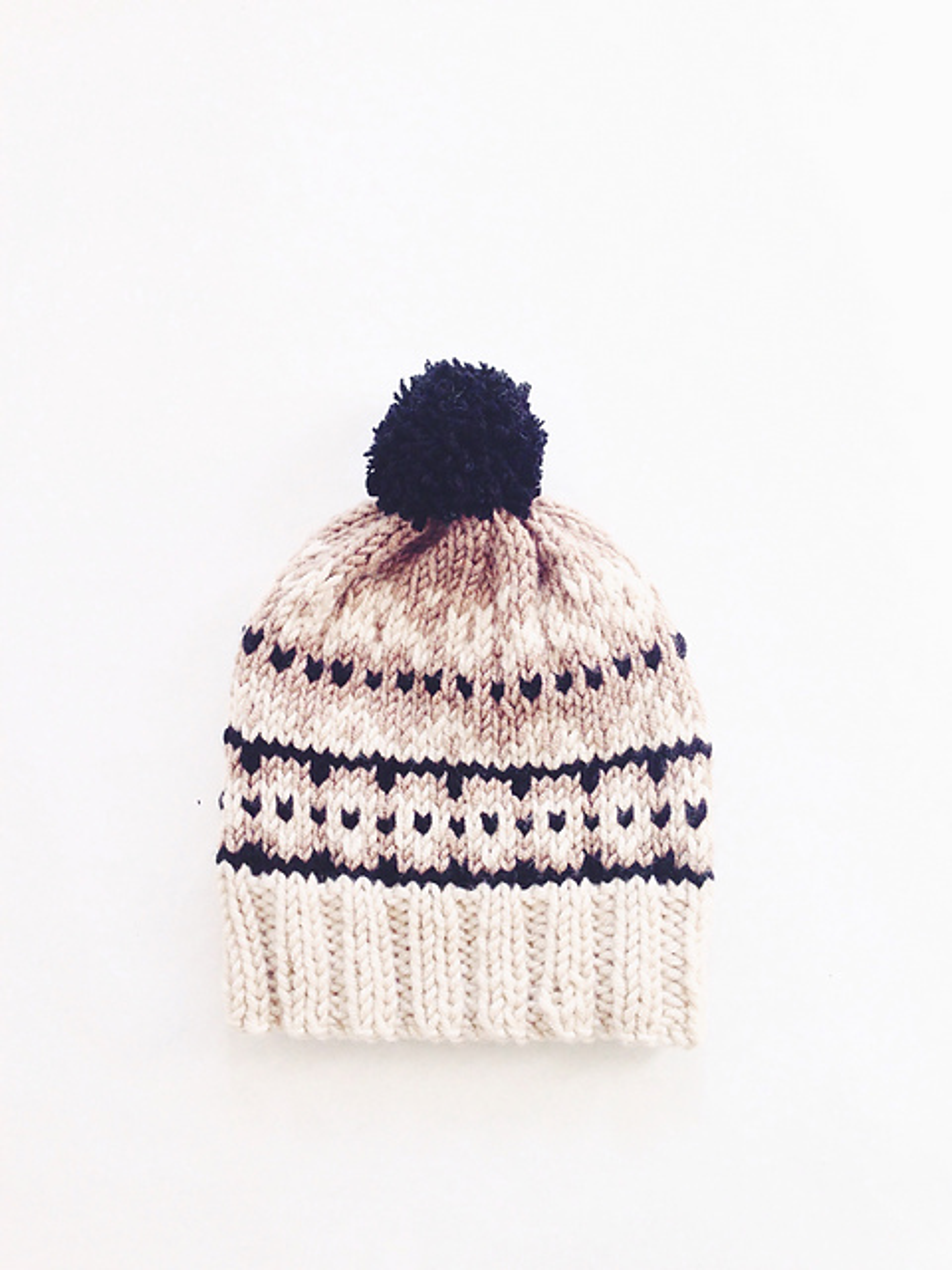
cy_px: 635
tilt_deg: -84.5
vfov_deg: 55.4
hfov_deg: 42.9
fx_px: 1210
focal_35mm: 33
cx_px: 476
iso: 50
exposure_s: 1/218
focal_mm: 4.12
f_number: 2.4
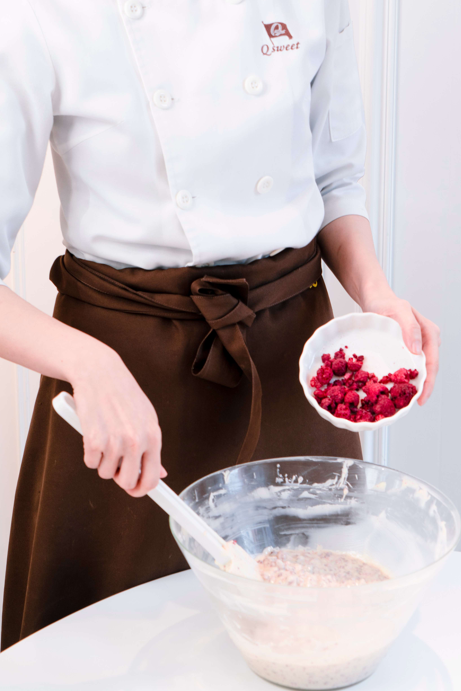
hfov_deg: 18.7
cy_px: 157
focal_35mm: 73
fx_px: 1402
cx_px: 261
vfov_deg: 27.3
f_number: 6.3
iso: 500
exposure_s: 1/25
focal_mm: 45
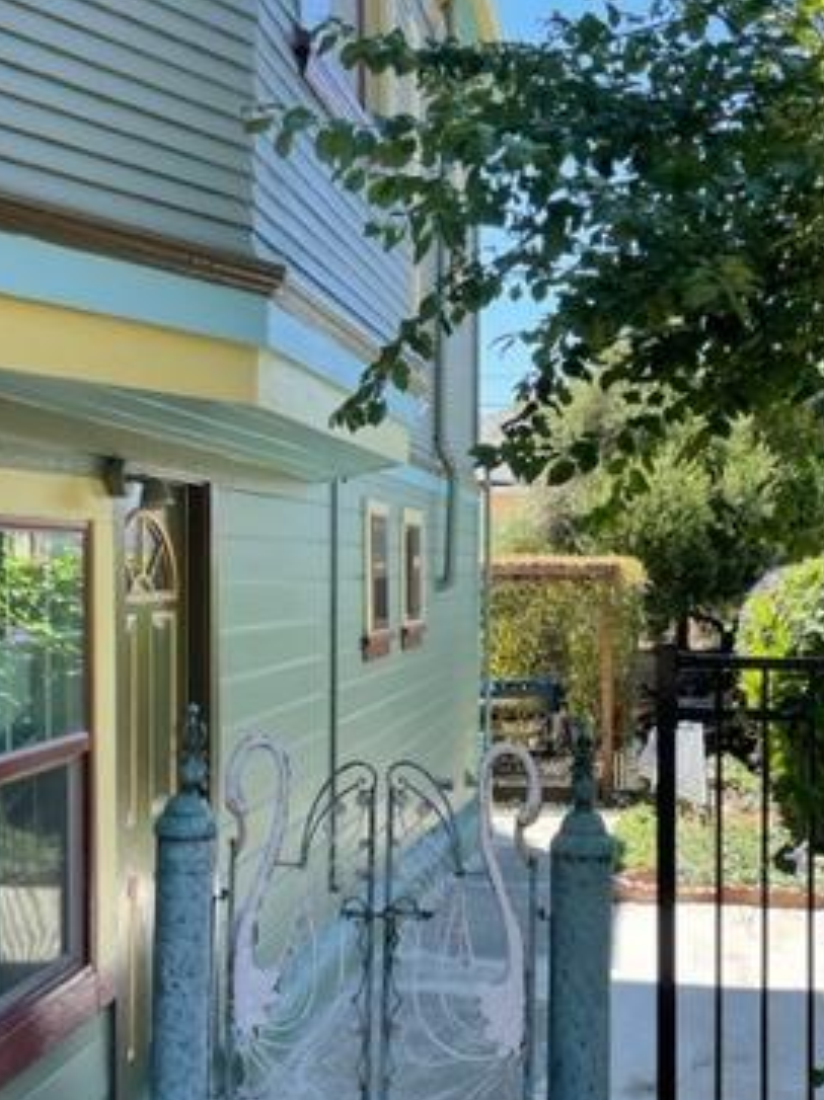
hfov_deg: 31.5
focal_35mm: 46
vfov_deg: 41.2
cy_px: 605
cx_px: 404
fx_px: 1462
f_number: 1.6
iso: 32
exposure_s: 1/658
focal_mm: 4.2
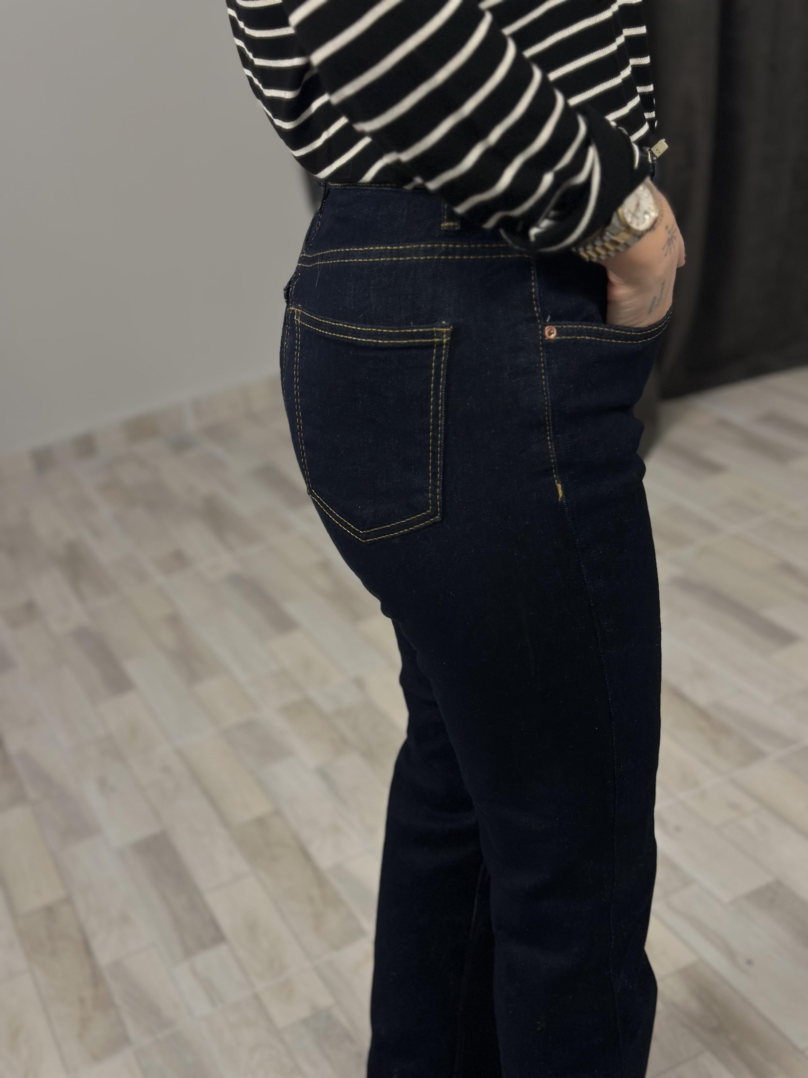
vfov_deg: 39.7
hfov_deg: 30.3
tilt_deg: -48.0
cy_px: 539
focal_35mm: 48
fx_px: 1494
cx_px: 404
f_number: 1.78
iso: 64
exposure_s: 1/100
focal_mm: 6.86
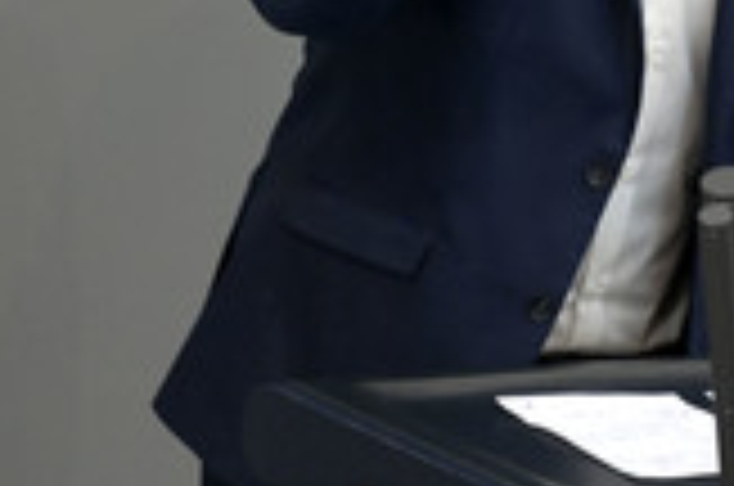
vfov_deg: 1.3
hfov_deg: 2.0
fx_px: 21387
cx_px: 646
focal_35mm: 1051
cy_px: -117
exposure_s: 1/500
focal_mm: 380
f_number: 5.6
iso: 8000
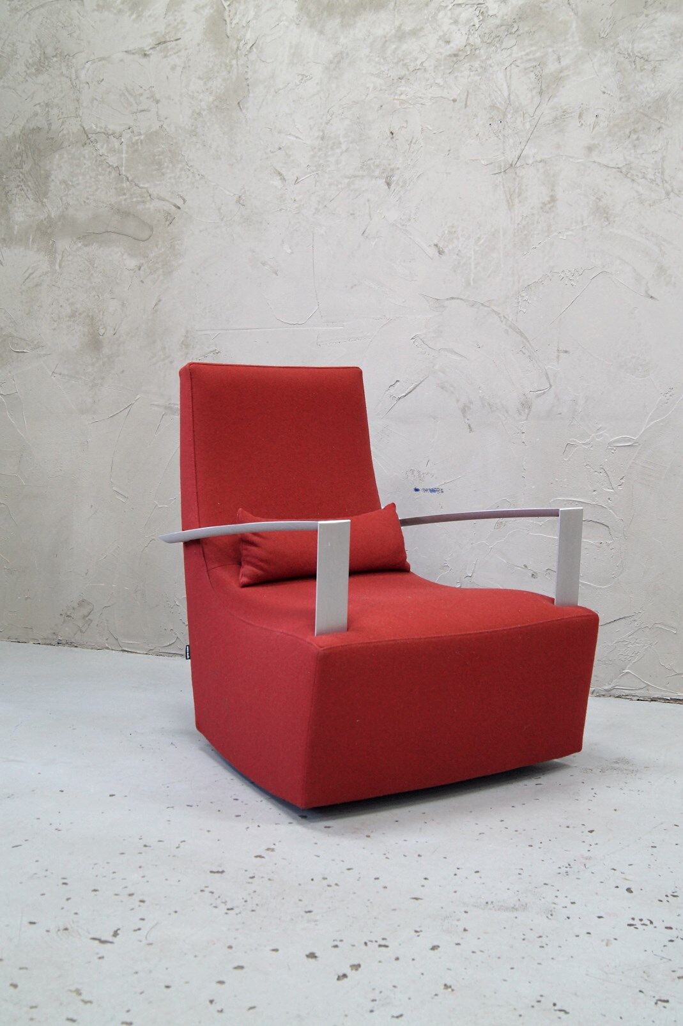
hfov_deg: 31.9
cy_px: 513
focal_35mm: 42
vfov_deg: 46.4
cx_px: 342
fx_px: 1196
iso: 400
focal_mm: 28
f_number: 6.3
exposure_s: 1/8
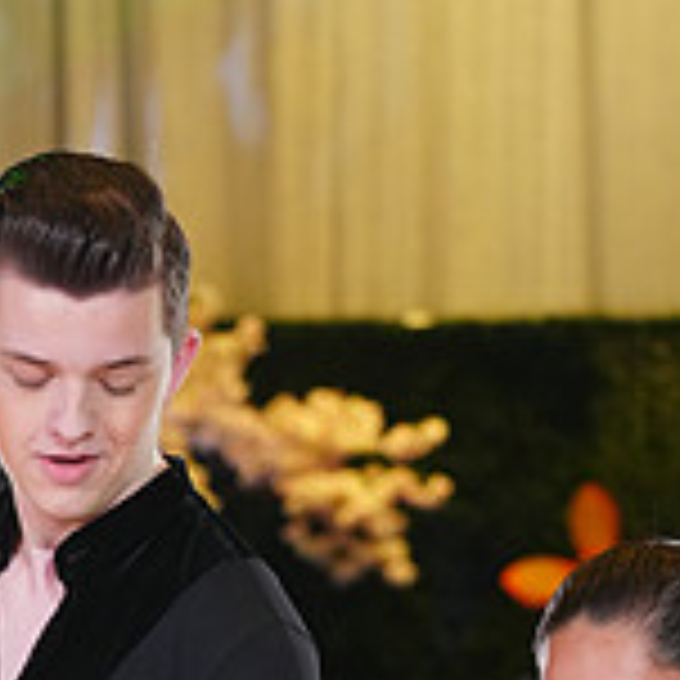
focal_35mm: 301
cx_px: 317
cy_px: 1157
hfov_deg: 5.8
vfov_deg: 5.7
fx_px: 6690
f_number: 4
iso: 2000
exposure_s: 1/400
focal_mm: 92
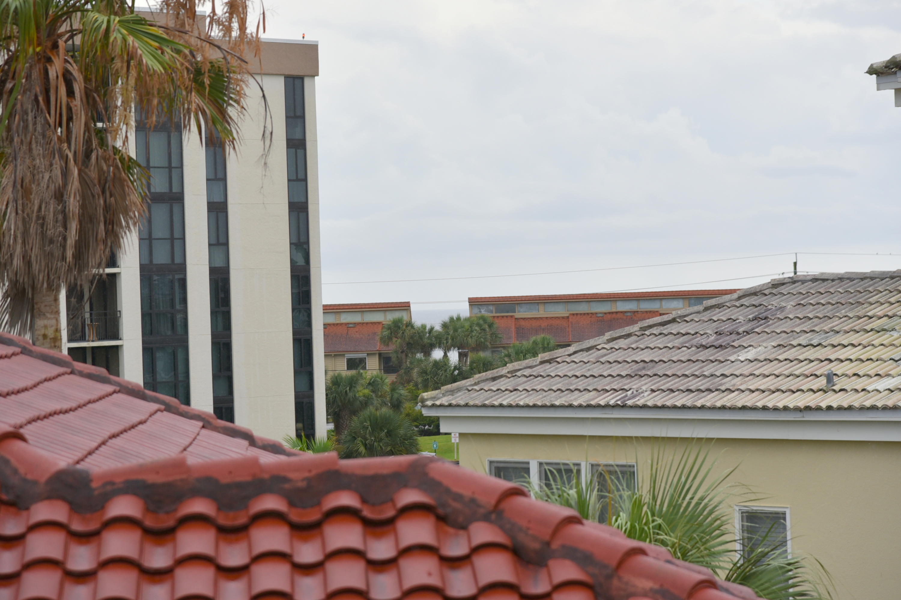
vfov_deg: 11.4
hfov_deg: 17.1
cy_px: 300
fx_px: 3003
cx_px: 450
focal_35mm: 120
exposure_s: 1/400
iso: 400
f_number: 5
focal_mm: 120
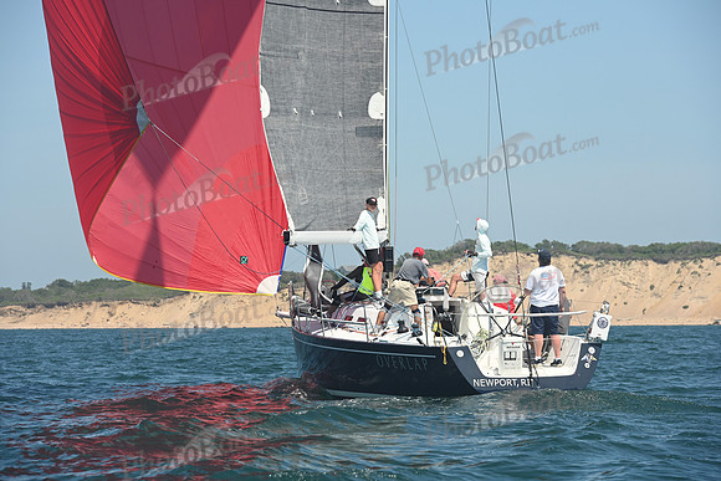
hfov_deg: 12.1
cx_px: 360
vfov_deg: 8.1
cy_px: 240
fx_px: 3405
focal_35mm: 170
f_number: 8
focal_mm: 170
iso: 320
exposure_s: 1/1000
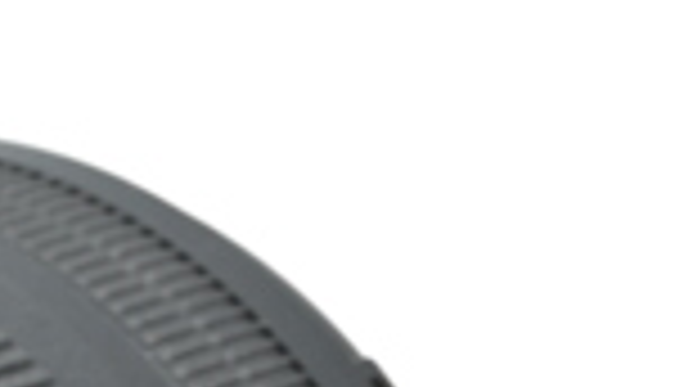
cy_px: 1186
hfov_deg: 4.1
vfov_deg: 2.4
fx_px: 9245
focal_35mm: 509
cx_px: -1476
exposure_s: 1/15
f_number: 14
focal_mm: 74
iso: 200
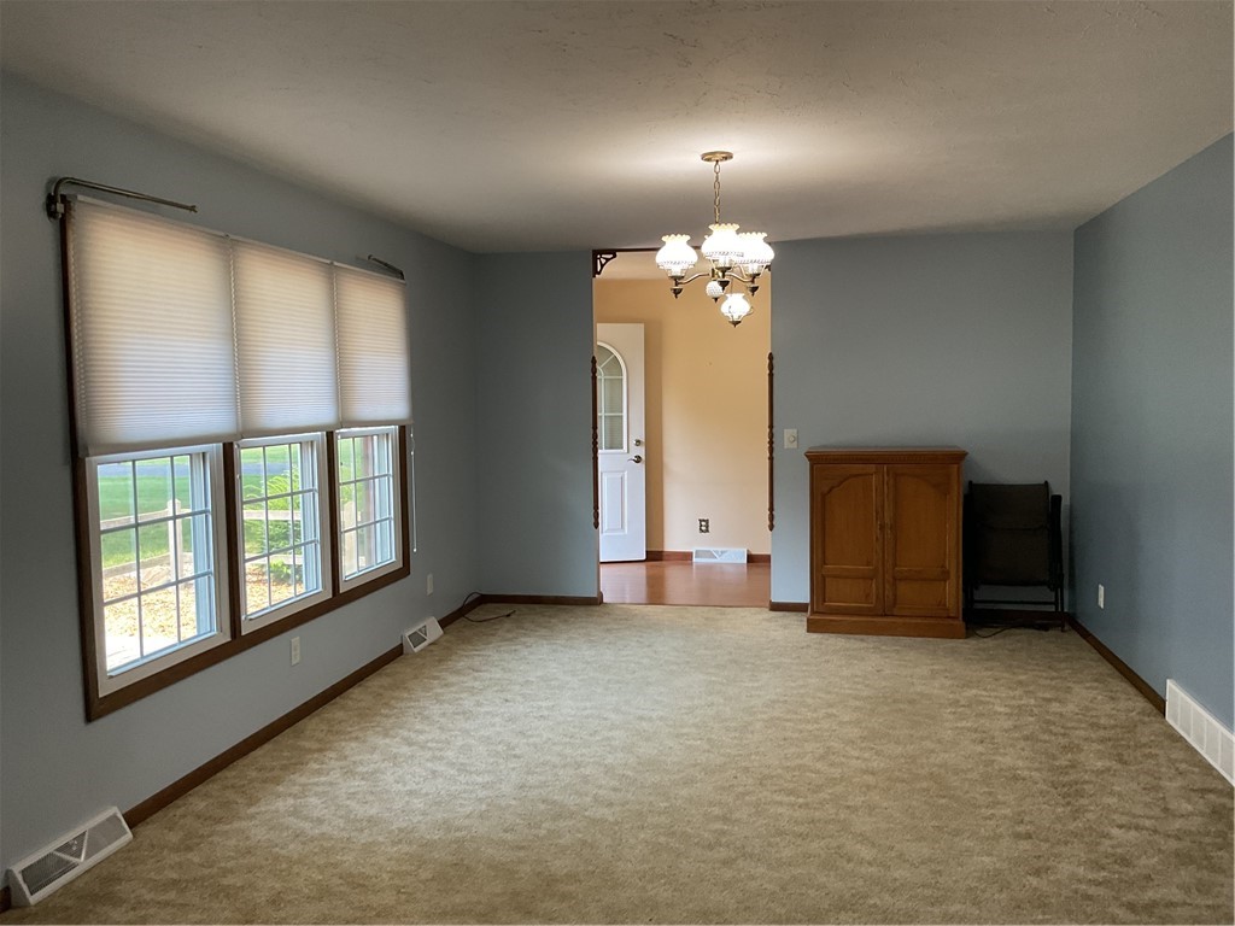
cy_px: 463
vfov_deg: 48.2
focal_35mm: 29
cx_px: 618
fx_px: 1035
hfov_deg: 61.7
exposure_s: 1/60
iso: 80
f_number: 1.8
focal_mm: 3
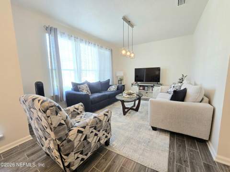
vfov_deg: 89.8
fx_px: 86
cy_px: 86
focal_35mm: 13
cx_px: 115
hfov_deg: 106.2
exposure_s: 1/60.2
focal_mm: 2.2
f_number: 2.2
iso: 400
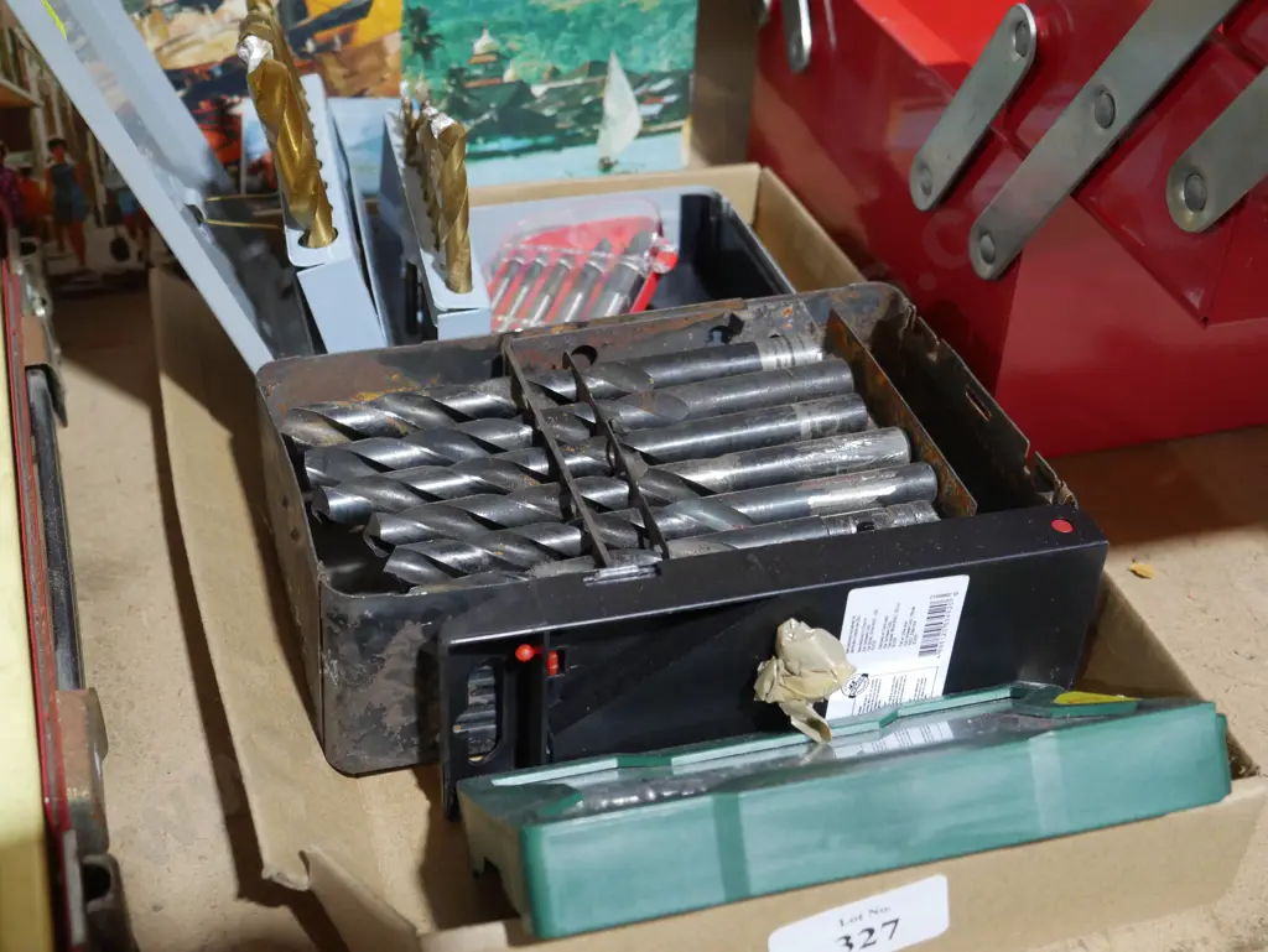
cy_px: 476
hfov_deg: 41.2
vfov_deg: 31.5
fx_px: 1686
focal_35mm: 46
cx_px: 634
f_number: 5.1
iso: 1600
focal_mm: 23
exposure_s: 1/60
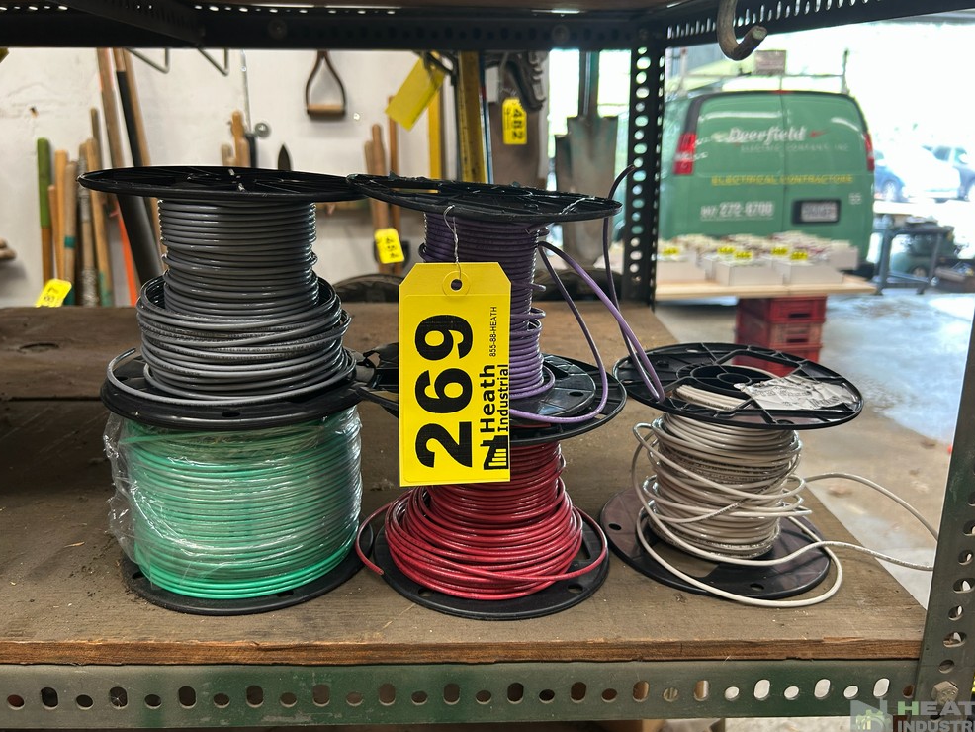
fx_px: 761
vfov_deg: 51.4
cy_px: 372
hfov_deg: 65.3
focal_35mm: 27
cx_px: 498
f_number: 1.5
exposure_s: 1/60
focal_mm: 5.7
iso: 100
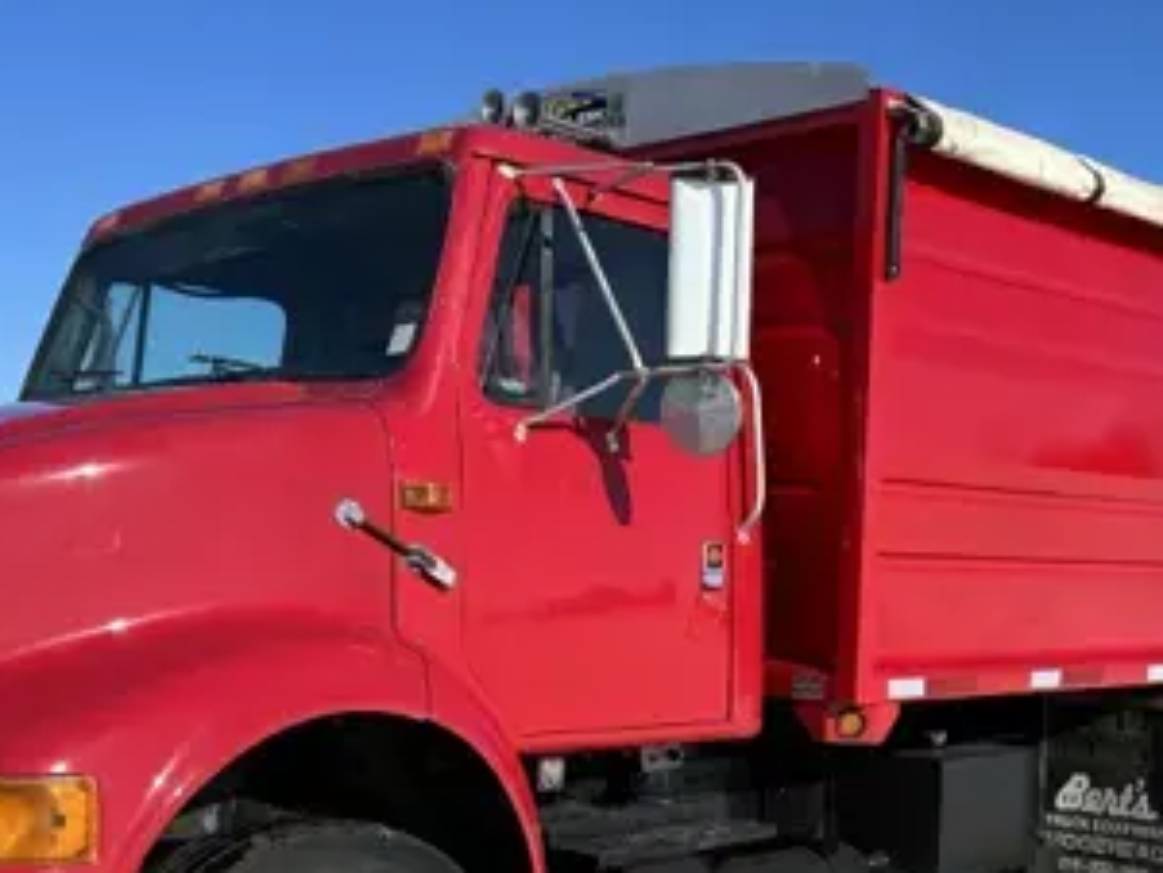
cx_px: 638
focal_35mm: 51
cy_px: 680
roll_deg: -0.5
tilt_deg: -3.2
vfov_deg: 28.1
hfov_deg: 37.4
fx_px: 1714
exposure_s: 1/6211
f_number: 1.78
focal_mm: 6.86
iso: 80
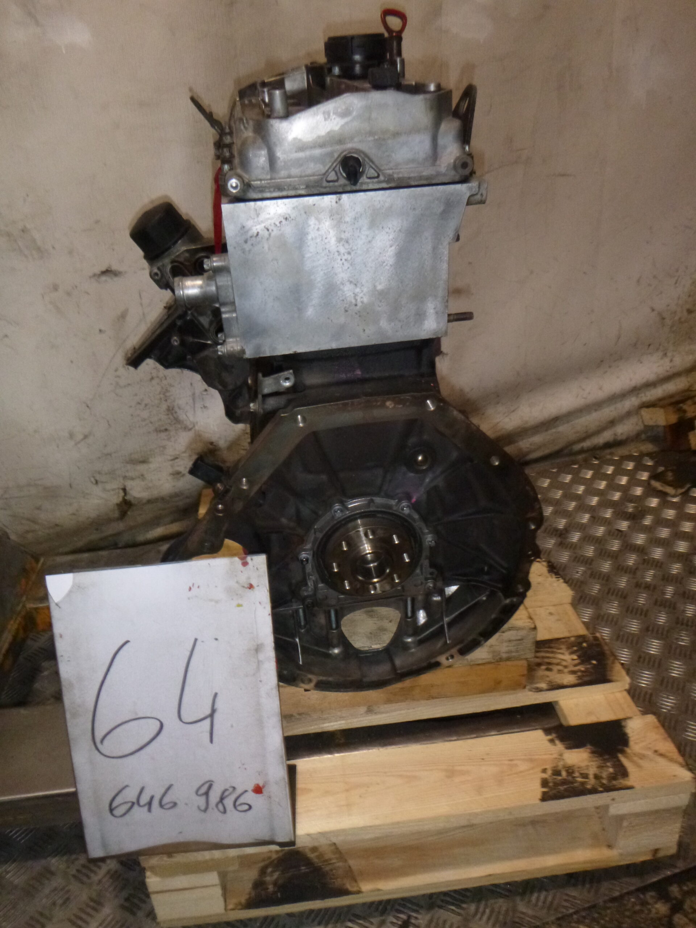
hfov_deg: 54.9
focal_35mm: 25
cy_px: 464
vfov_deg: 69.4
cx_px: 348
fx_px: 670
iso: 400
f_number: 3.9
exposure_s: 1/125
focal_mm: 4.5
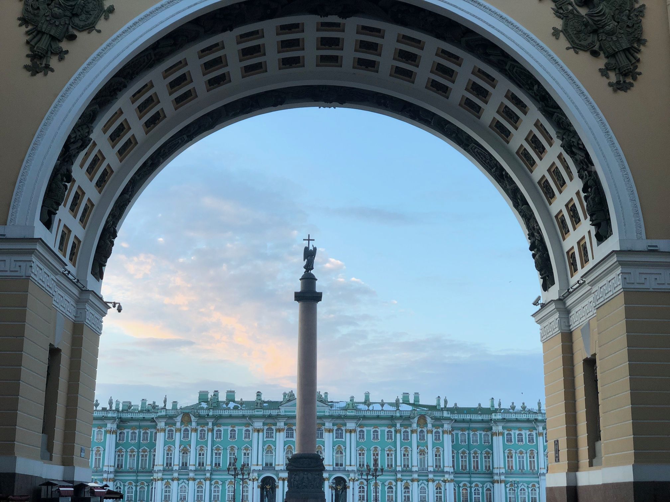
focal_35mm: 52
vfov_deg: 28.0
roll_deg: +0.3
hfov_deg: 36.8
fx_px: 1006
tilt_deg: +13.9
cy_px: 251
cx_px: 335
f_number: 2.4
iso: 16
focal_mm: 6
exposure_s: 1/60
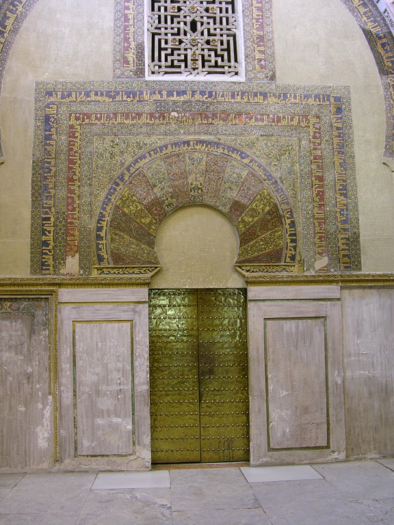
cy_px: 262
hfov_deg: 40.7
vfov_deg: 52.6
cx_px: 197
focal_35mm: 35
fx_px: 531
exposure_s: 1/1.5
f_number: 2.8
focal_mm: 9
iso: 200
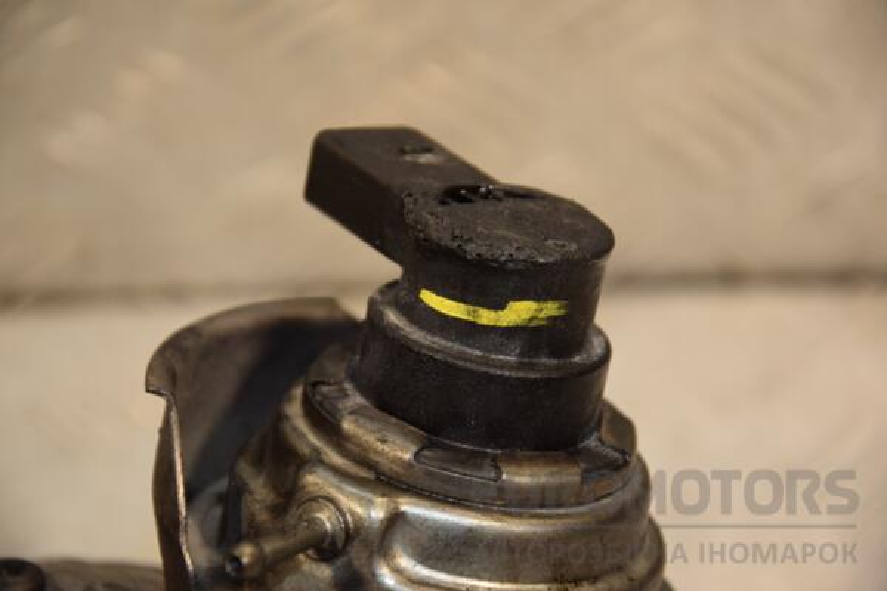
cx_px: 444
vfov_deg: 8.7
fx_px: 3880
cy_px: 296
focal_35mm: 158
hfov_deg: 13.0
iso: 800
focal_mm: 105
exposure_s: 1/160
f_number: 5.6
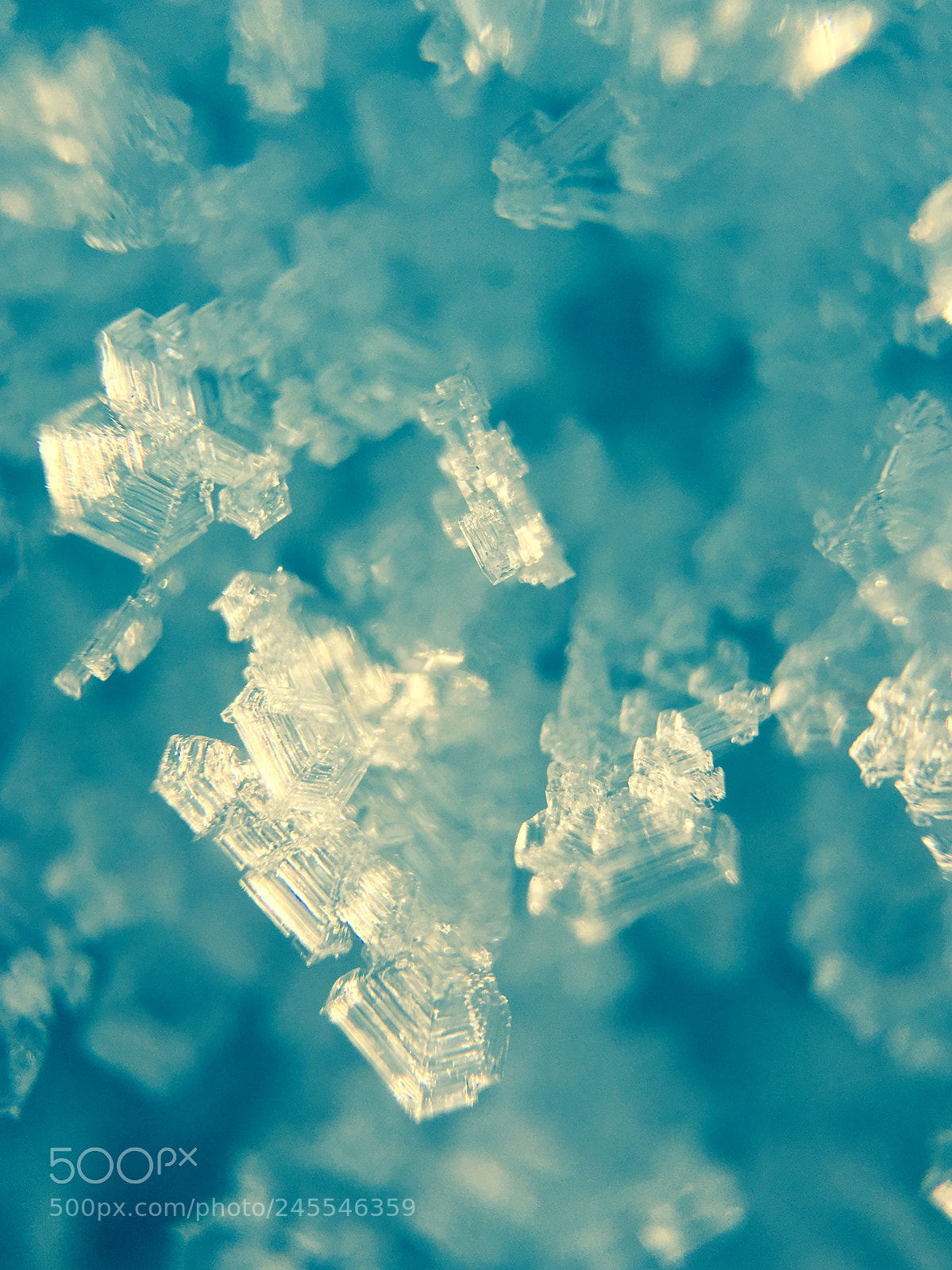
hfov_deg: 48.2
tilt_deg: -83.6
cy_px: 635
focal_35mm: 29
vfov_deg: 61.7
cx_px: 476
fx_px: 1064
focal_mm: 4.15
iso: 25
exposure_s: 1/1570
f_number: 2.2
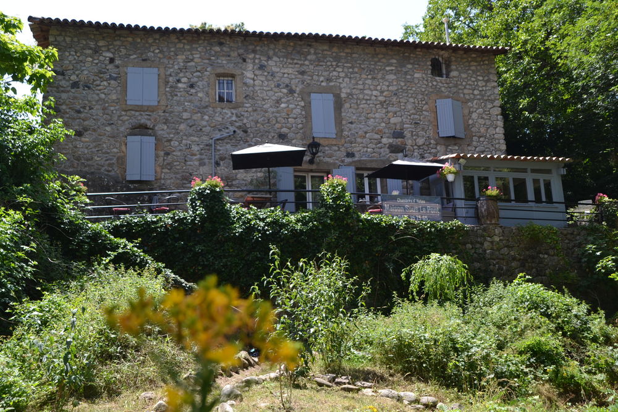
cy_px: 206
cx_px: 309
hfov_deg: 49.5
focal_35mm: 39
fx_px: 670
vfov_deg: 34.2
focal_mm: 26
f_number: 5.6
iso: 100
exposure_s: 1/125
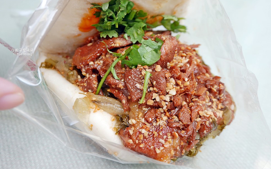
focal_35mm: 37
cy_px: 65
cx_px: 137
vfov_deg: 34.3
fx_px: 273
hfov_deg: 52.8
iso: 200
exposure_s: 1/160
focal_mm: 17
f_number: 4.1
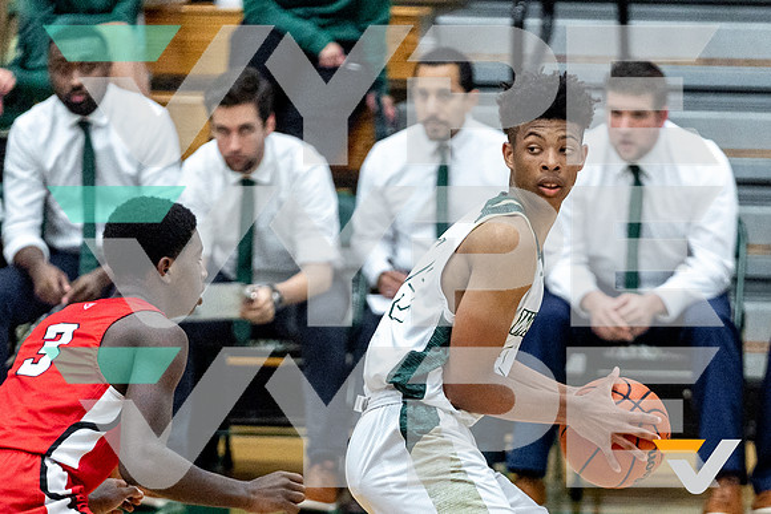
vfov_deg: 3.5
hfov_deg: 5.2
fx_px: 8500
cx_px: 528
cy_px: 494
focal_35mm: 397
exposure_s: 1/1000
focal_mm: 200
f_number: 2.8
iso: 1250
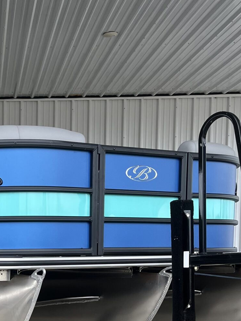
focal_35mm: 67
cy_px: 314
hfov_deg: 20.7
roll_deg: +0.2
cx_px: -38
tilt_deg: -4.9
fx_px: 622
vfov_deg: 27.5
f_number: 1.6
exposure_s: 1/845
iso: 50
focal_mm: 5.1
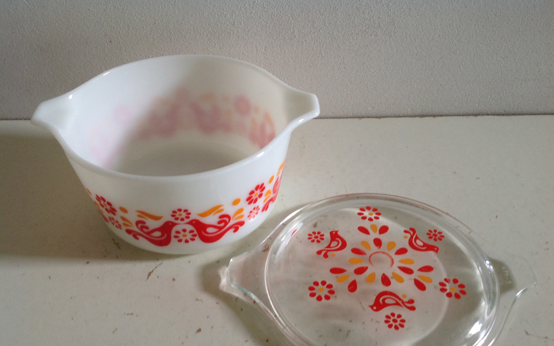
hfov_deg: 51.5
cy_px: 206
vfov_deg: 33.5
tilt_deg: -41.1
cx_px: 277
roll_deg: +0.2
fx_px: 574
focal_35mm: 38
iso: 80
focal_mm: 4.28
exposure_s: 1/15
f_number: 2.4
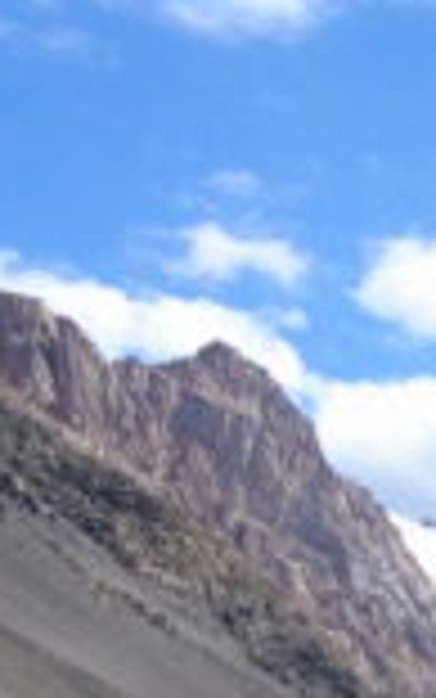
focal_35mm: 82
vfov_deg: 21.7
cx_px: 1079
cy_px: 995
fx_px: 1558
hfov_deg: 12.3
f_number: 1.8
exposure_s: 1/1000
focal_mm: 4.4
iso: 100
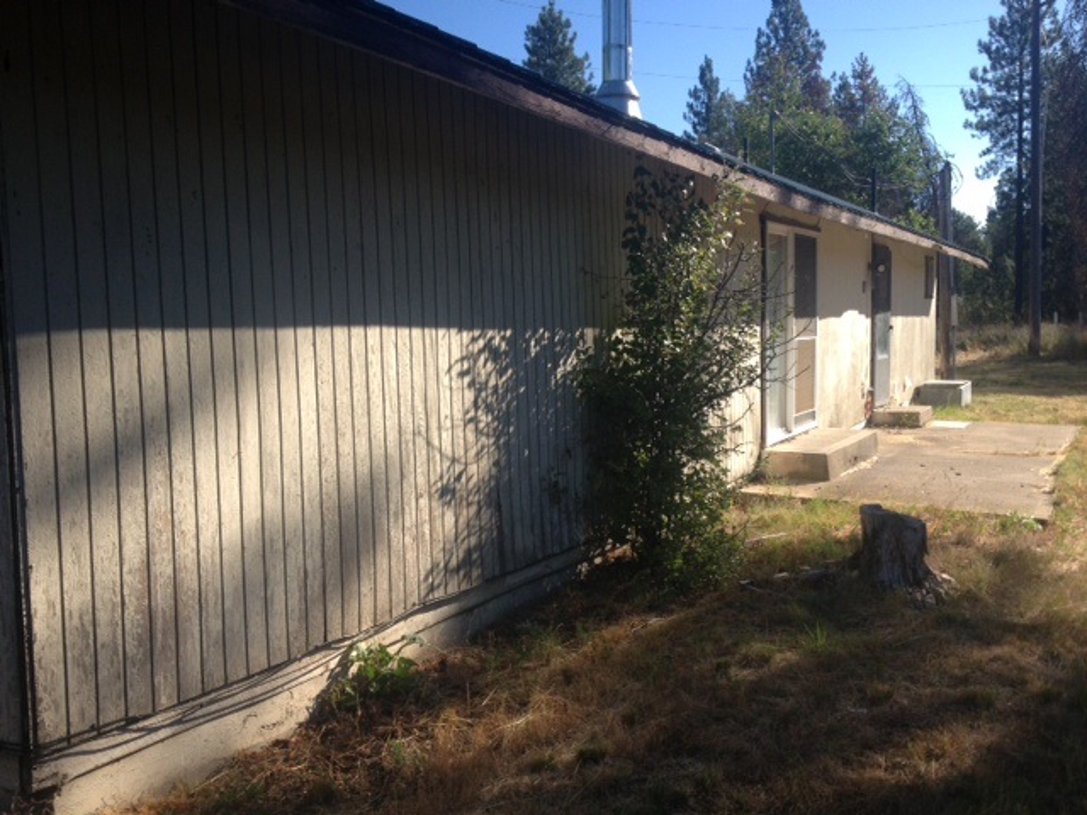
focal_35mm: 35
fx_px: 1099
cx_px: 544
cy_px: 408
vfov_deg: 40.7
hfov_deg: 52.6
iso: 50
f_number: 2.4
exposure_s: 1/635
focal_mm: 4.28
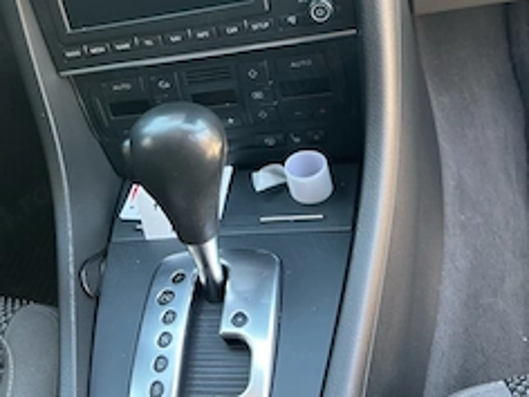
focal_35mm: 44
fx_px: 672
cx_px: 197
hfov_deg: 42.6
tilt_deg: -32.1
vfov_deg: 32.1
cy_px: 90
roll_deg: +18.7
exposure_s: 1/110
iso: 125
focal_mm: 5.7
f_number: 1.5
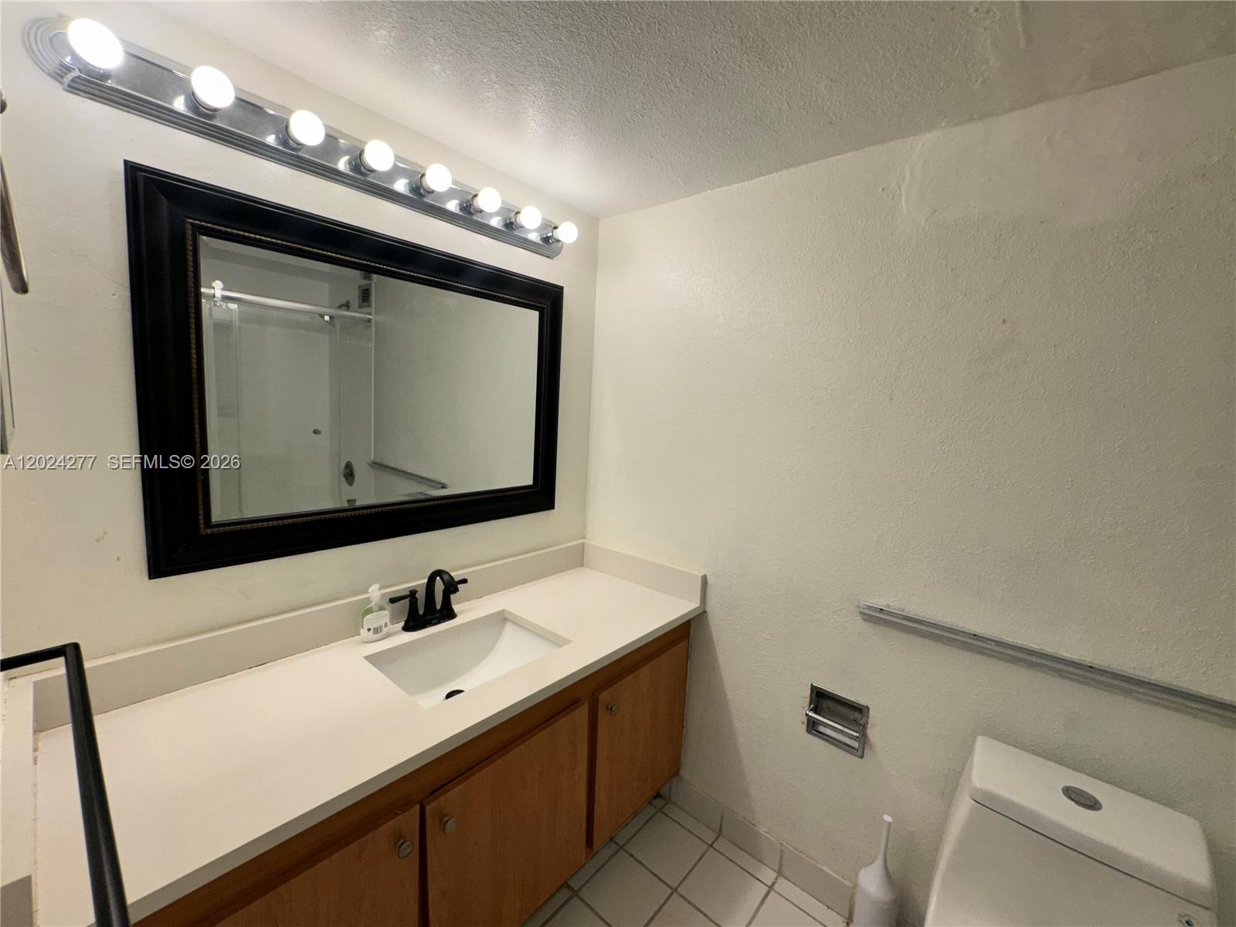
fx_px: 500
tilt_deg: -7.1
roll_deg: -4.0
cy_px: 464
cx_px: 618
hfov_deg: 102.1
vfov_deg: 85.7
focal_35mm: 14
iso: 40
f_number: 2.2
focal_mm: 2.22
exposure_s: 1/120
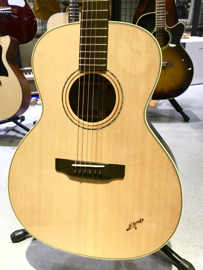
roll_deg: +1.5
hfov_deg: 45.4
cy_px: 135
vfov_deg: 58.4
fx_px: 242
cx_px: 102
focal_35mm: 31
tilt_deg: -26.5
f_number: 2.4
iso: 80
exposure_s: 1/30
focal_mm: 3.3
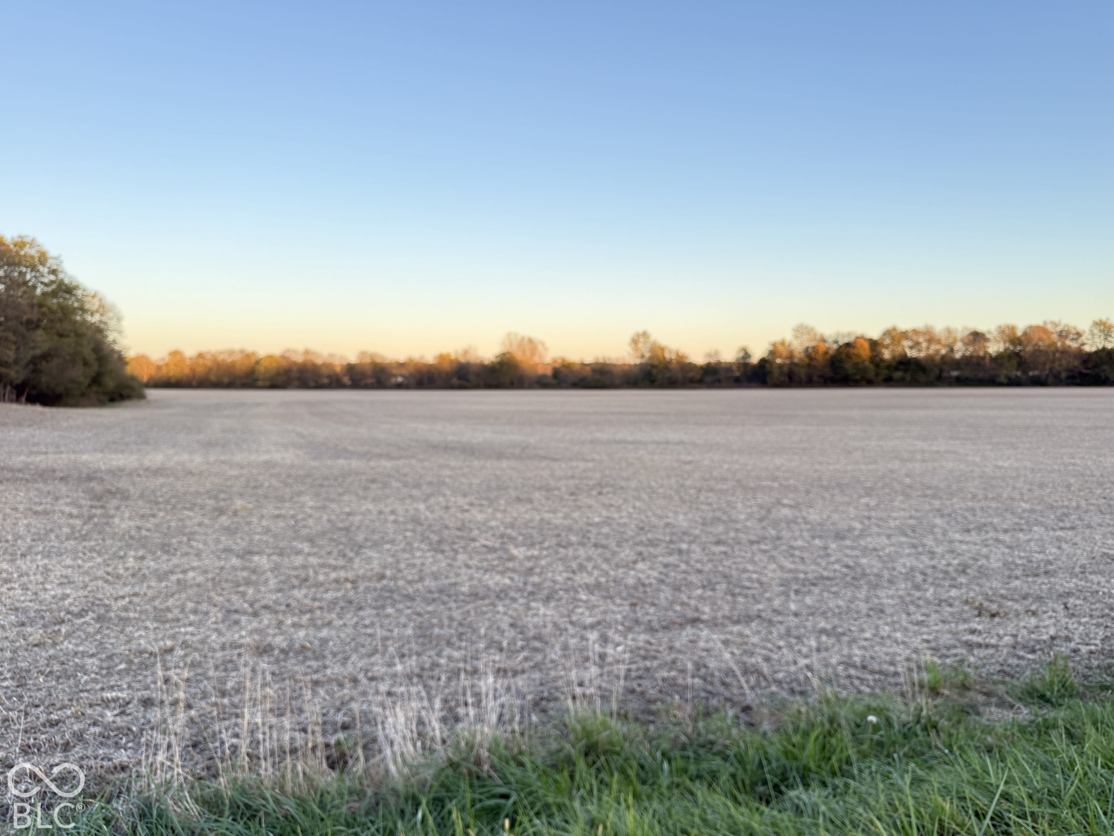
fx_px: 772
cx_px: 557
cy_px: 418
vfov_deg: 56.8
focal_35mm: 24
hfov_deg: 71.6
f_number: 1.78
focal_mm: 6.76
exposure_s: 1/241
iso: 125
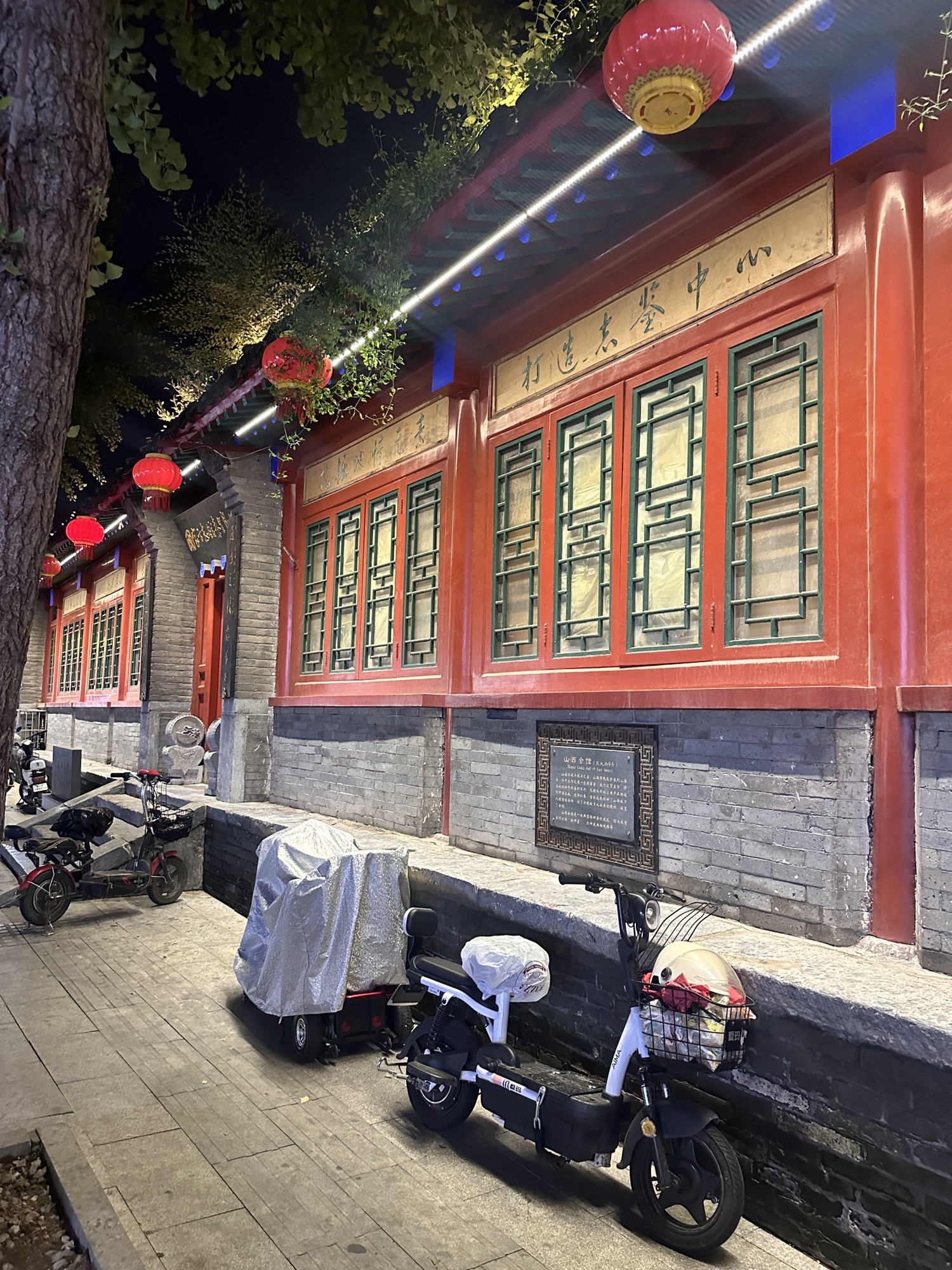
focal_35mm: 24
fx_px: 880
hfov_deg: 56.8
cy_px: 635
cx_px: 476
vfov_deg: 71.6
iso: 800
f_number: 1.78
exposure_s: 1/50
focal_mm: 6.86
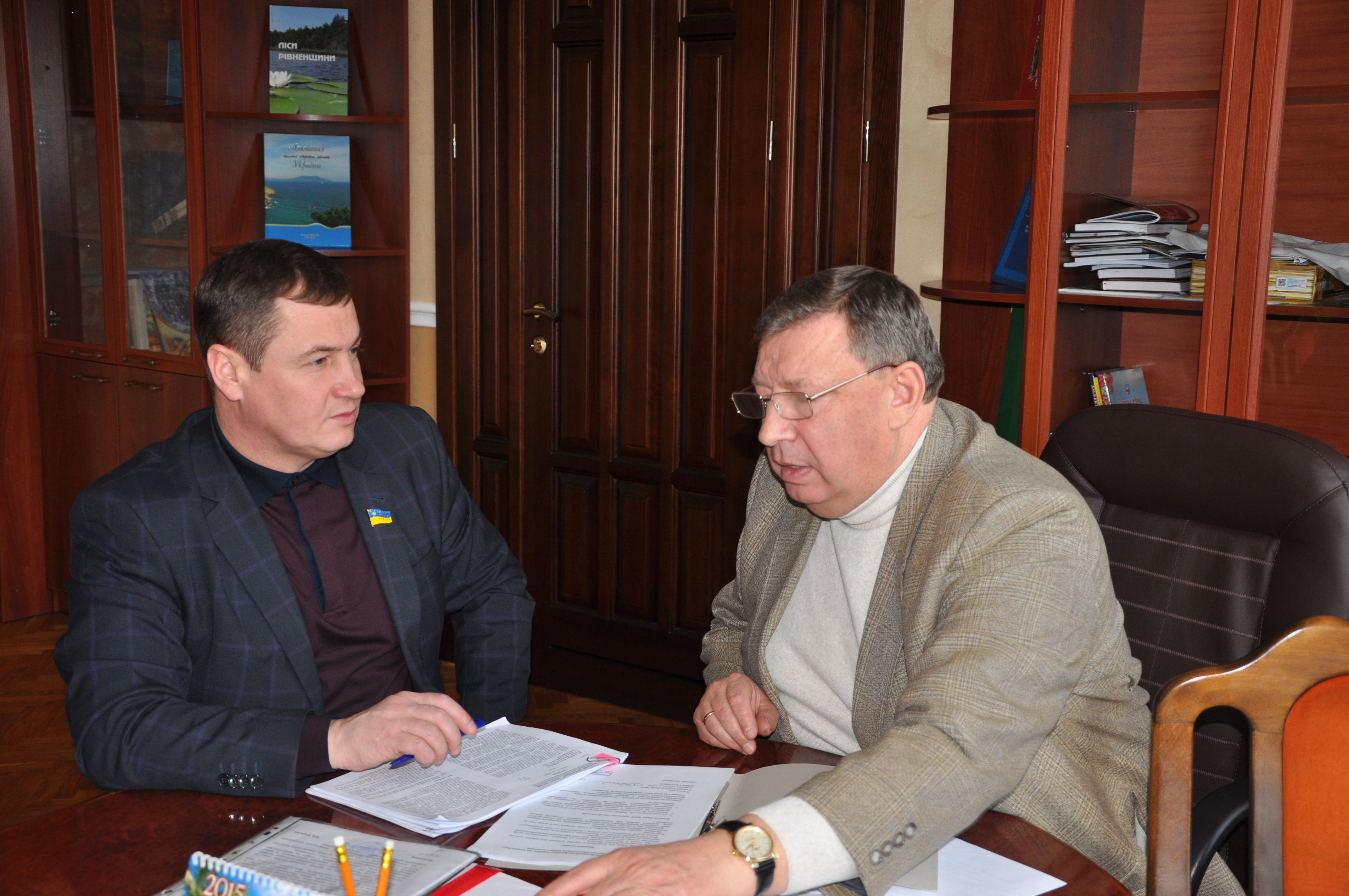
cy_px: 448
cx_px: 674
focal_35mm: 45
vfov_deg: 29.8
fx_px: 1684
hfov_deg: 43.7
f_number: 4.2
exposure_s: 1/60
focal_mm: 30
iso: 200
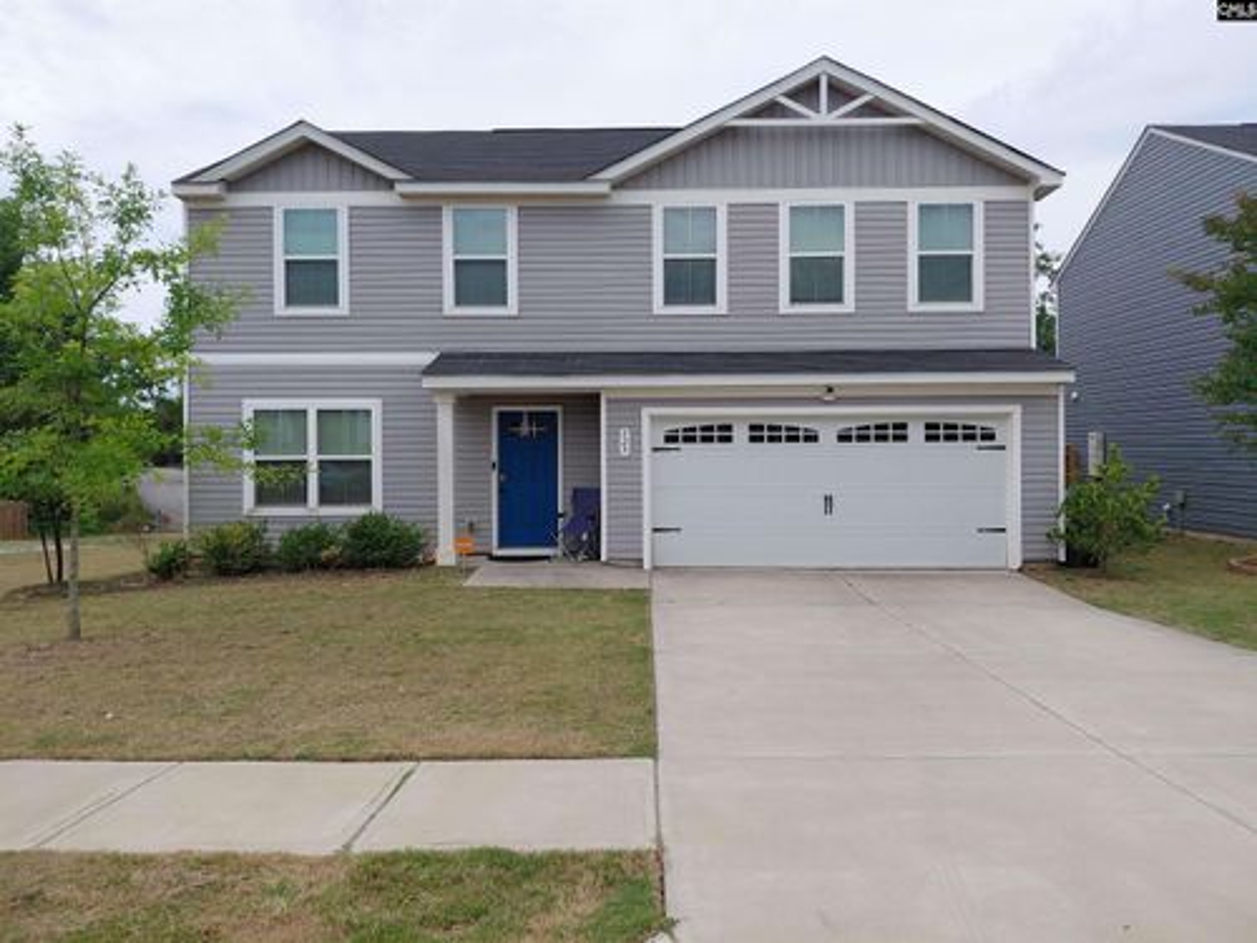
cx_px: 628
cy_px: 472
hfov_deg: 69.4
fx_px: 908
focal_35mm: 25
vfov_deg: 54.9
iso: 50
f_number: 1.8
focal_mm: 4.69
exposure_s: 1/2153
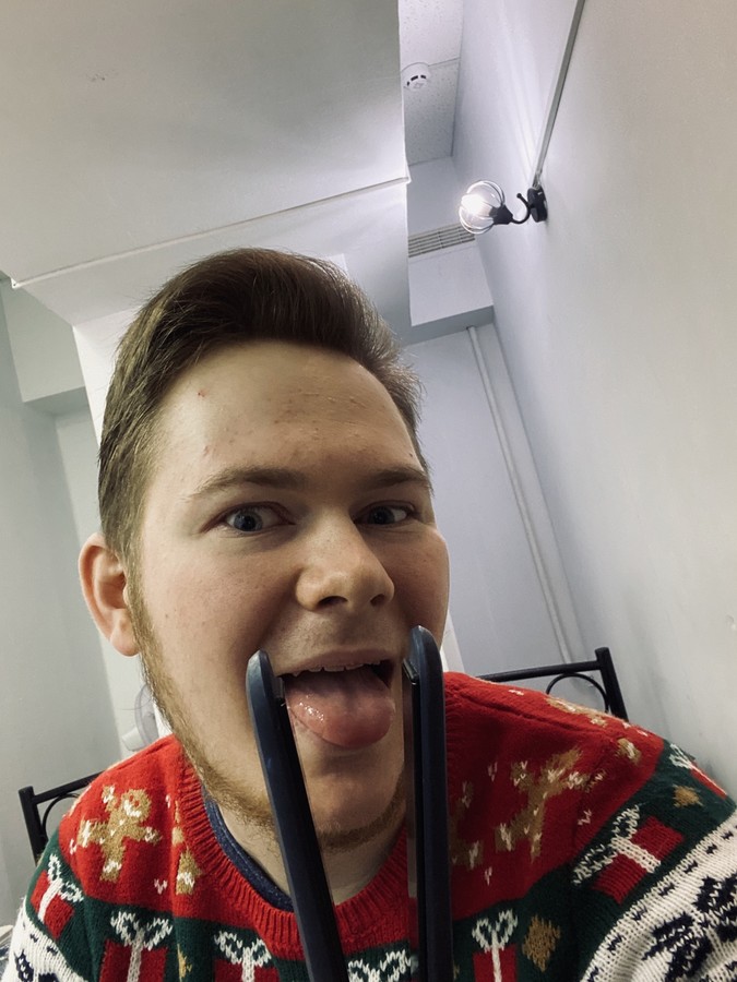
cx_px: 368
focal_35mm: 30
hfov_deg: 46.8
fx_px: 852
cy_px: 491
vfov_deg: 60.0
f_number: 2.2
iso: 320
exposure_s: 1/25
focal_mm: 2.71
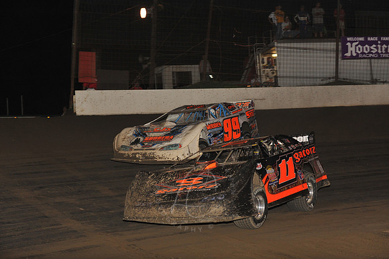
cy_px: 130
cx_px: 194
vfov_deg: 13.7
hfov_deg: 20.4
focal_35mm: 100
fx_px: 1080
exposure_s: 1/320
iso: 1250
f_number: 6.3
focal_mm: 100
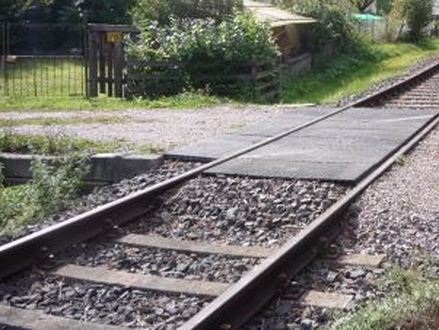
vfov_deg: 28.1
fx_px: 647
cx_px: 347
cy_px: 73
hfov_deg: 36.3
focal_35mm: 51
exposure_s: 1/250
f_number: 4
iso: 100
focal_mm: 5.2
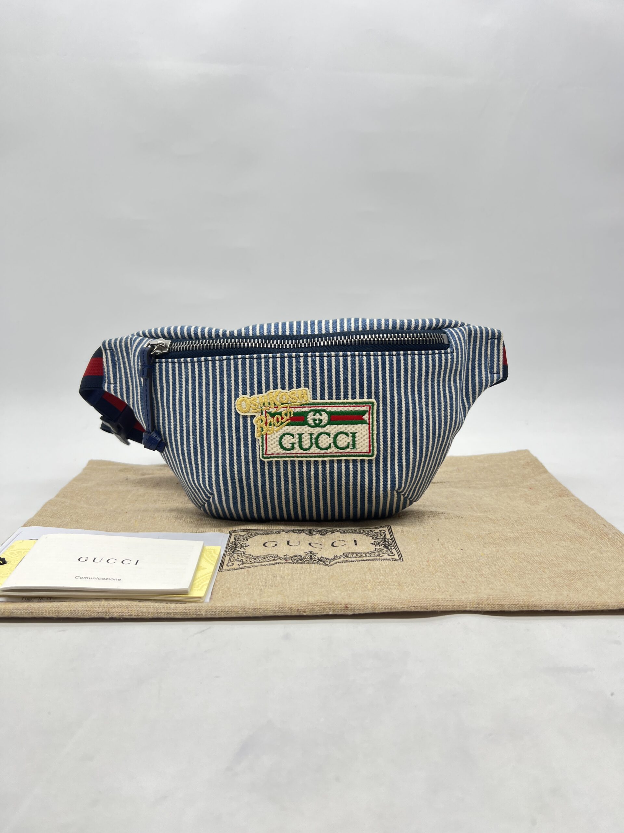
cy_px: 416
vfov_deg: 67.3
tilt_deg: -10.3
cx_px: 312
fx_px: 625
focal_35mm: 26
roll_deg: +0.2
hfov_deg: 53.1
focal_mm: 5.7
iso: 50
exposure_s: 1/100
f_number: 1.5
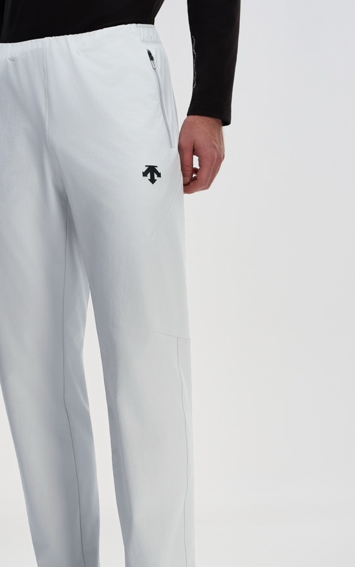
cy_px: 341
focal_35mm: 104
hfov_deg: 12.6
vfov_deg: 20.0
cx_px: 113
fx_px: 1609
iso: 200
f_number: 9
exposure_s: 1/400
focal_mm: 70
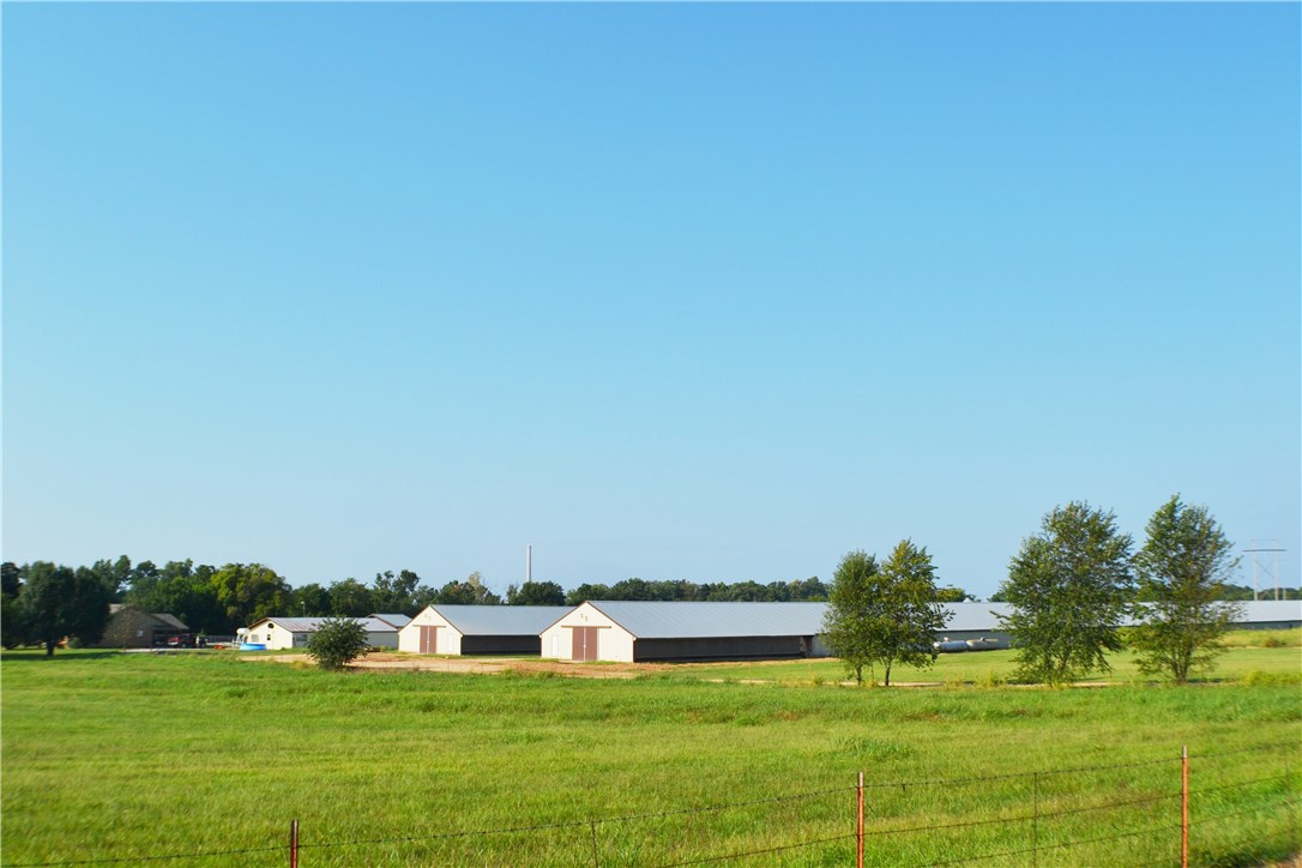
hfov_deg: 41.1
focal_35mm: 48
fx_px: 1736
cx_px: 651
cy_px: 434
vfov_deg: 28.1
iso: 100
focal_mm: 32
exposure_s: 1/320
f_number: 9
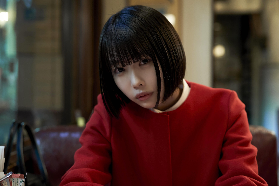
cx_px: 140
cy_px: 93
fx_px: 387
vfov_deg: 27.0
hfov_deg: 39.6
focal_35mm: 50
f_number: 2
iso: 1000
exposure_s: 1/160
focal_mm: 50
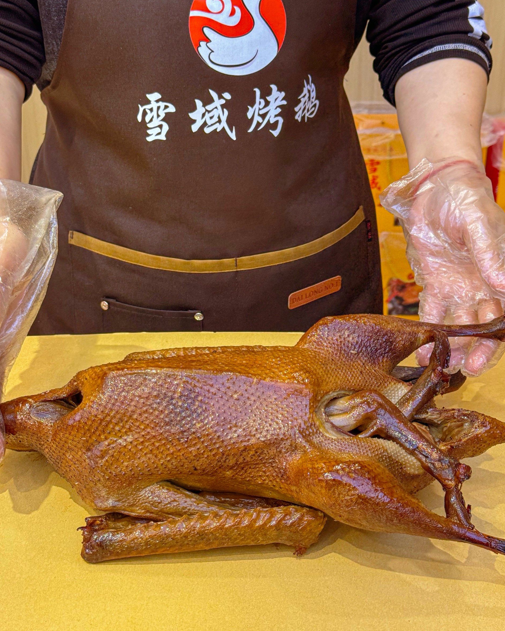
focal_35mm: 54
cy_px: 293
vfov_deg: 34.7
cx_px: 257
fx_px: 1009
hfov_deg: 28.1
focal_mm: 6.76
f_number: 1.8
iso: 125
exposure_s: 1/100
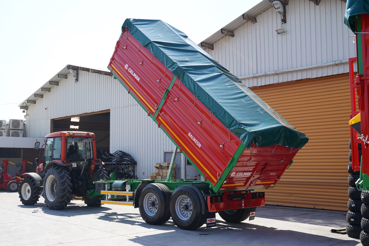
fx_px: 430
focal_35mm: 42
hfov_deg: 46.4
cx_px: 184
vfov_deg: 31.9
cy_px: 123
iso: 200
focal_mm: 42
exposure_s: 1/320
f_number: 7.1
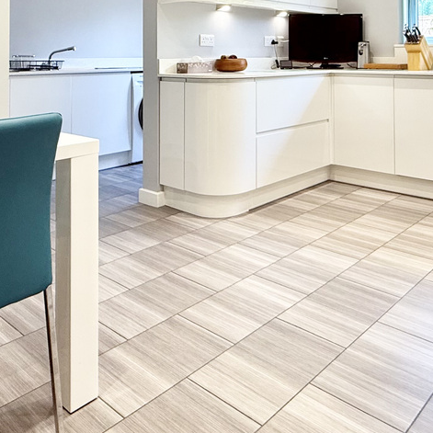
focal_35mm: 35
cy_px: 44
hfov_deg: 47.1
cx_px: 249
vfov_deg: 43.2
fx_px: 495
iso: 125
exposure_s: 1/100
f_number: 2.2
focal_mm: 2.22
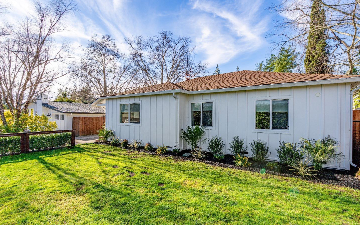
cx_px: 180
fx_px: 167
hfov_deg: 94.4
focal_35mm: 17
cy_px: 111
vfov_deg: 68.0
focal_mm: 16
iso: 320
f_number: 11
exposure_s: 1/250
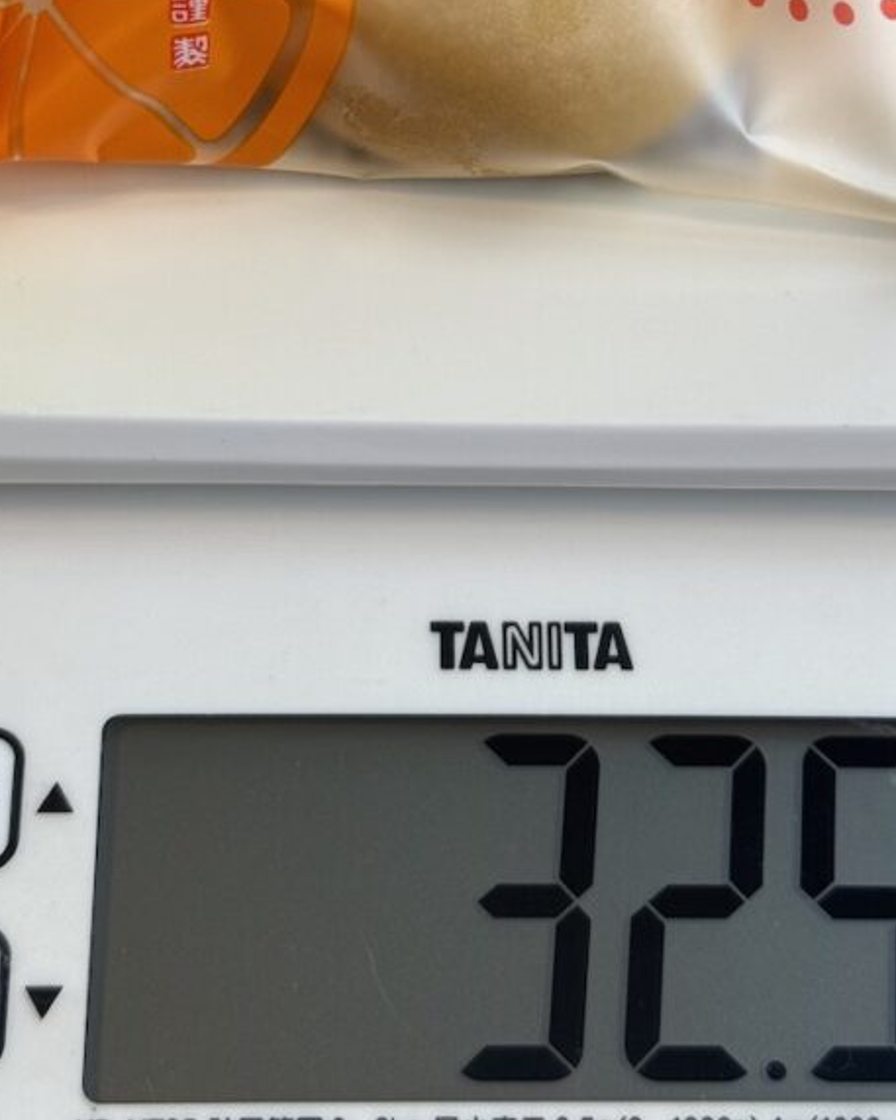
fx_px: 2784
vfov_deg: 22.5
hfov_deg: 18.3
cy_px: 273
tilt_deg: -61.5
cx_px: 473
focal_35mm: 84
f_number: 1.78
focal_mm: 6.86
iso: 100
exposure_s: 1/120
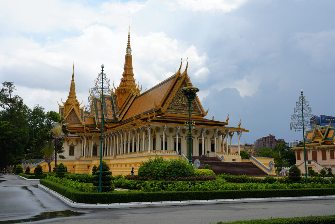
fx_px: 316
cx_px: 168
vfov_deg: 38.9
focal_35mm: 34
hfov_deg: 55.8
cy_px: 112
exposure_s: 1/200
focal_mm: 34
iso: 100
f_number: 10
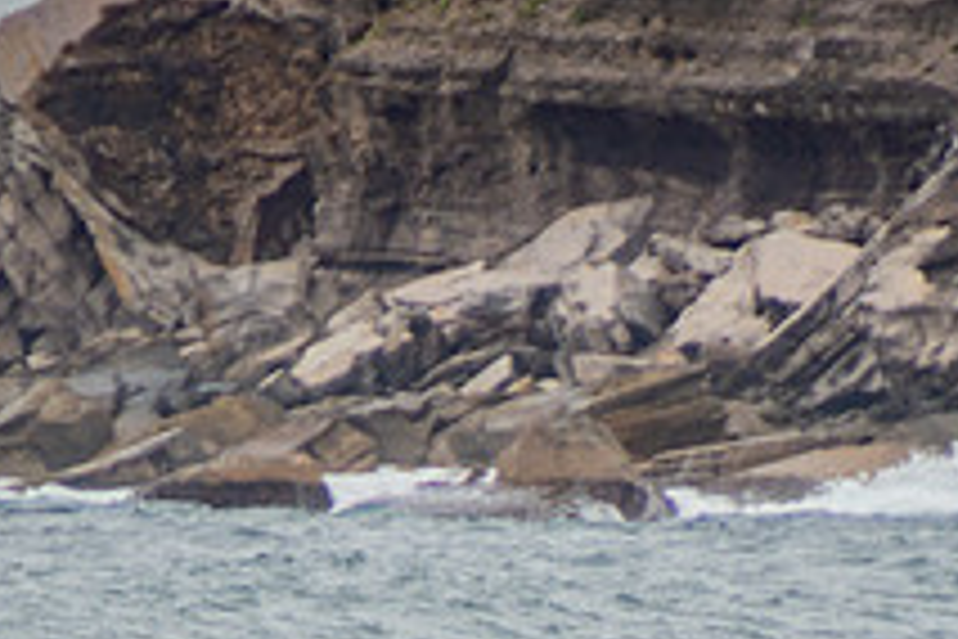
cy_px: 817
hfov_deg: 1.3
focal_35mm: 1590
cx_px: 558
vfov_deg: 0.9
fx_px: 42308
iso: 250
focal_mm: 390
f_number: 5.6
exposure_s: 1/1600
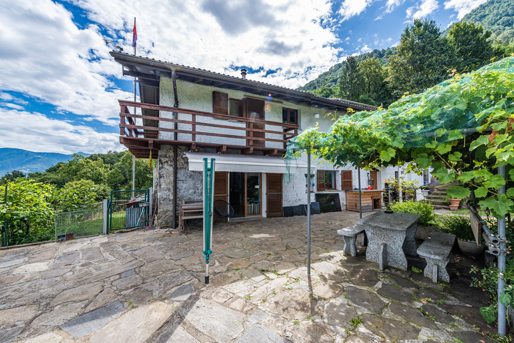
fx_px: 200
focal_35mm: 14
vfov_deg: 81.3
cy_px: 172
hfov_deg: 104.2
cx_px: 257
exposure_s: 1/160
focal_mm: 14
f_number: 9
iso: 100
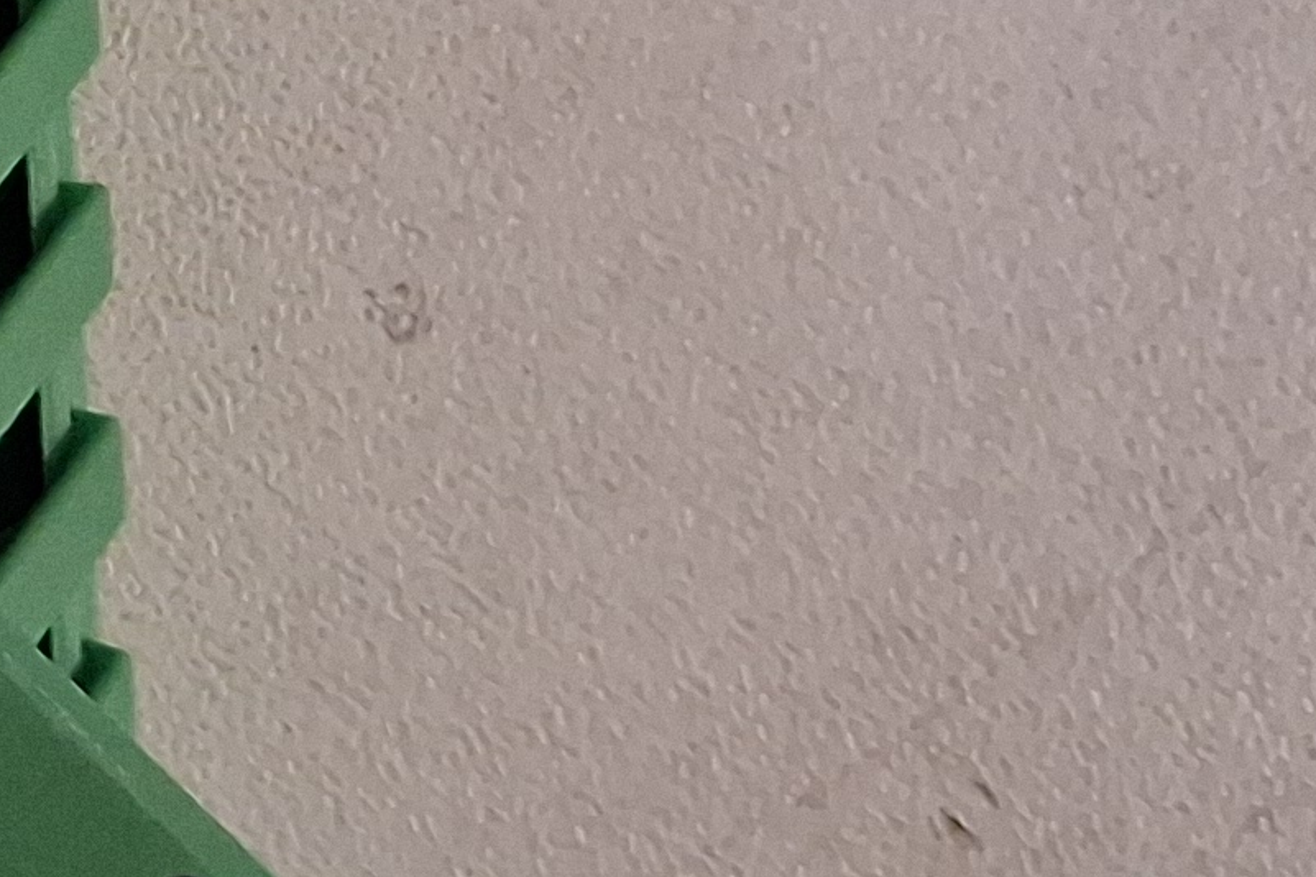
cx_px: -1485
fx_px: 5227
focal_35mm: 143
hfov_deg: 12.3
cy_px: -445
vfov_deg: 9.3
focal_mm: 4
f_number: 1.8
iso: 640
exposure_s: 1/25
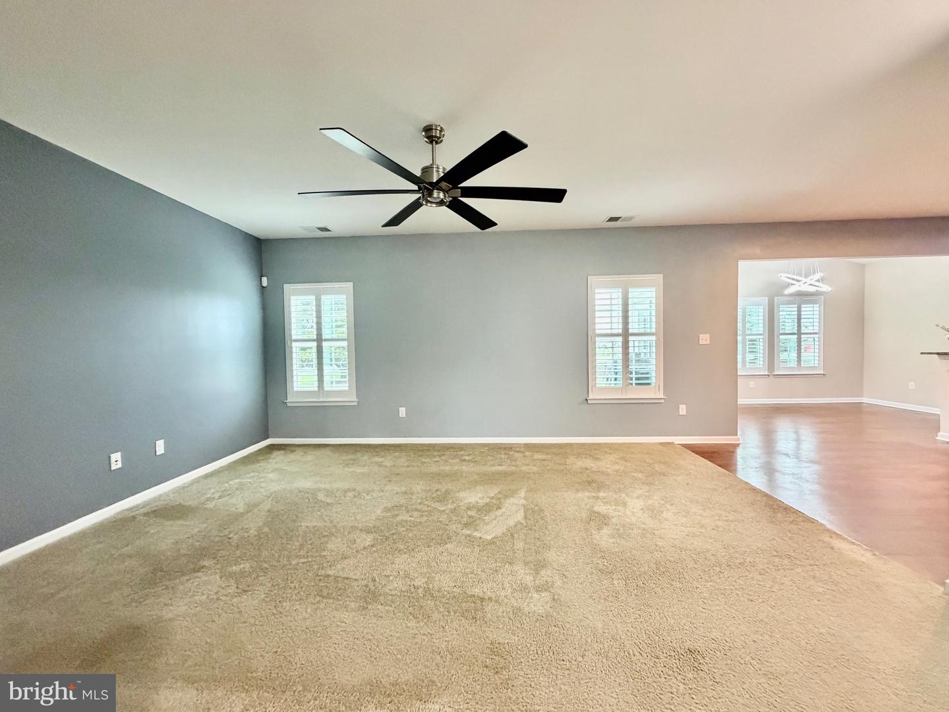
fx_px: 384
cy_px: 356
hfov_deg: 102.1
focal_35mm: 14
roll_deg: +1.3
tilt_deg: -1.9
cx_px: 474
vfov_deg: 85.7
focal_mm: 2.22
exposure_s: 1/60
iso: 800
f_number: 2.2
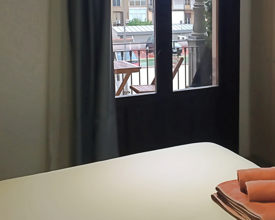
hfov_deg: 37.4
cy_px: 62
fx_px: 399
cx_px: 197
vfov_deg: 30.4
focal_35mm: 49
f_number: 2.2
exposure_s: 1/33
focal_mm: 4.15
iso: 80
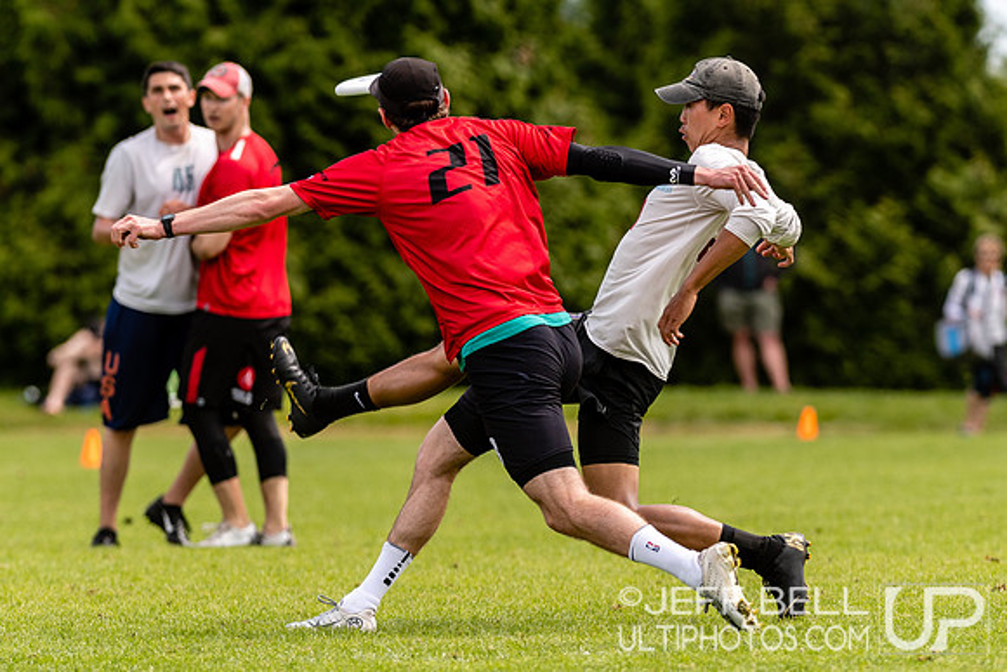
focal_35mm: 514
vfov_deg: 2.7
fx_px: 14387
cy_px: 327
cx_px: 484
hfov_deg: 4.0
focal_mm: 260
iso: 250
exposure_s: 1/1250
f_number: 4
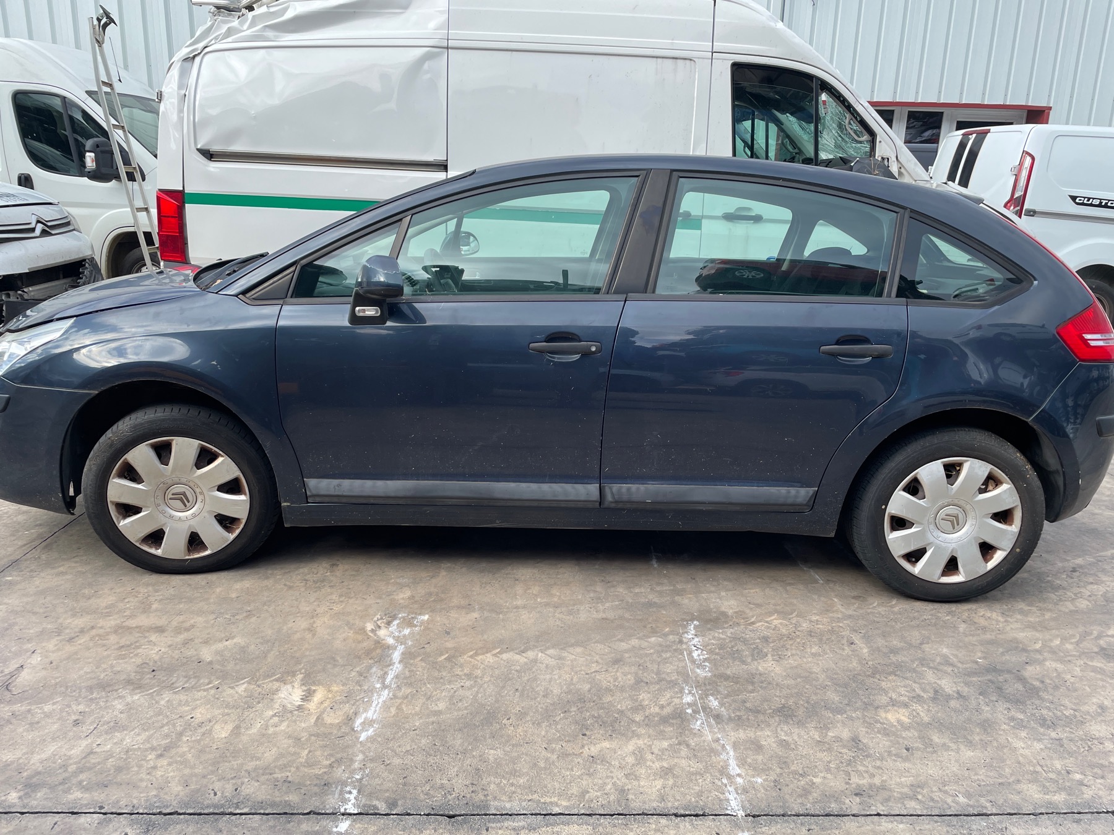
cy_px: 418
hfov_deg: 67.3
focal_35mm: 26
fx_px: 837
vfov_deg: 53.1
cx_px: 557
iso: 32
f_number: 1.6
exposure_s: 1/855
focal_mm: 4.2
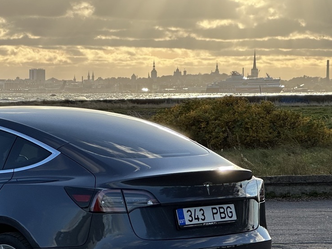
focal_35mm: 167
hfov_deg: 11.7
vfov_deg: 8.9
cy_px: 223
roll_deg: +0.2
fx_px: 1601
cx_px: 11
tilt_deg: -4.3
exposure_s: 1/747
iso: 32
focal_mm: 9
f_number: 2.8
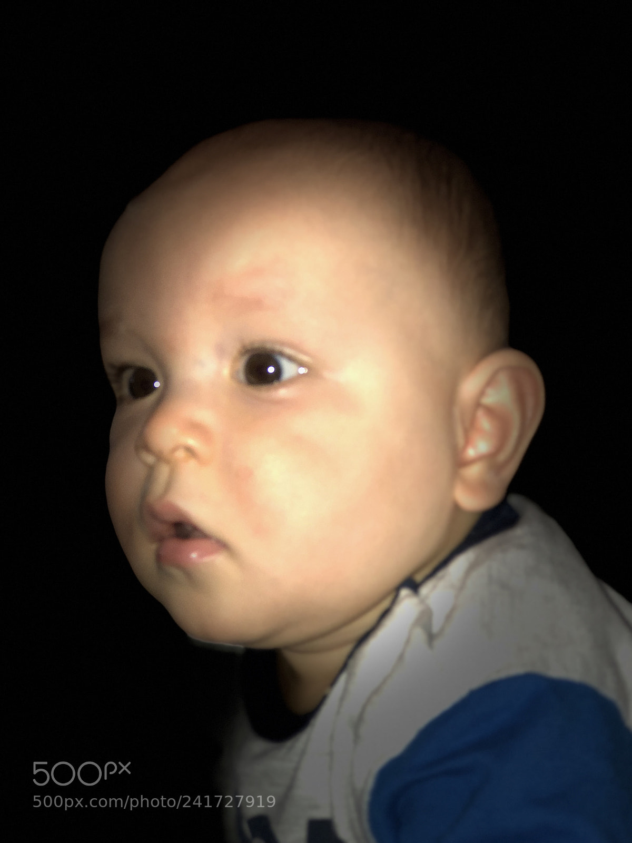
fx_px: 1388
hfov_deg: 25.7
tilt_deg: -14.2
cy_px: 422
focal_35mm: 57
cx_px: 316
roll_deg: +6.4
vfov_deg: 33.8
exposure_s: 1/50
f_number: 2.8
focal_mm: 6.6
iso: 80
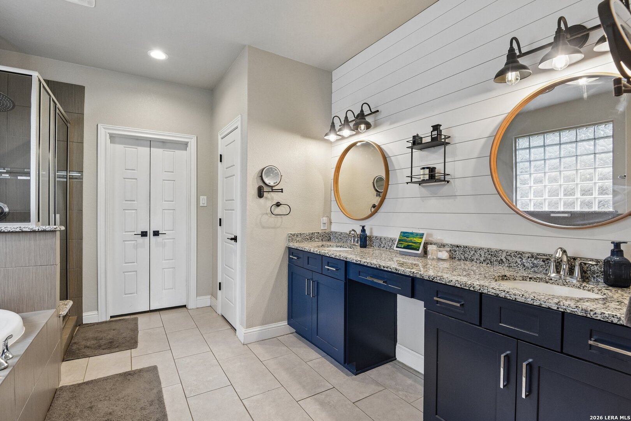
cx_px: 316
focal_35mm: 17
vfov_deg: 70.4
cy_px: 210
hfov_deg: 93.3
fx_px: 298
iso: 1600
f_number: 8
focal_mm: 17
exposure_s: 1/15
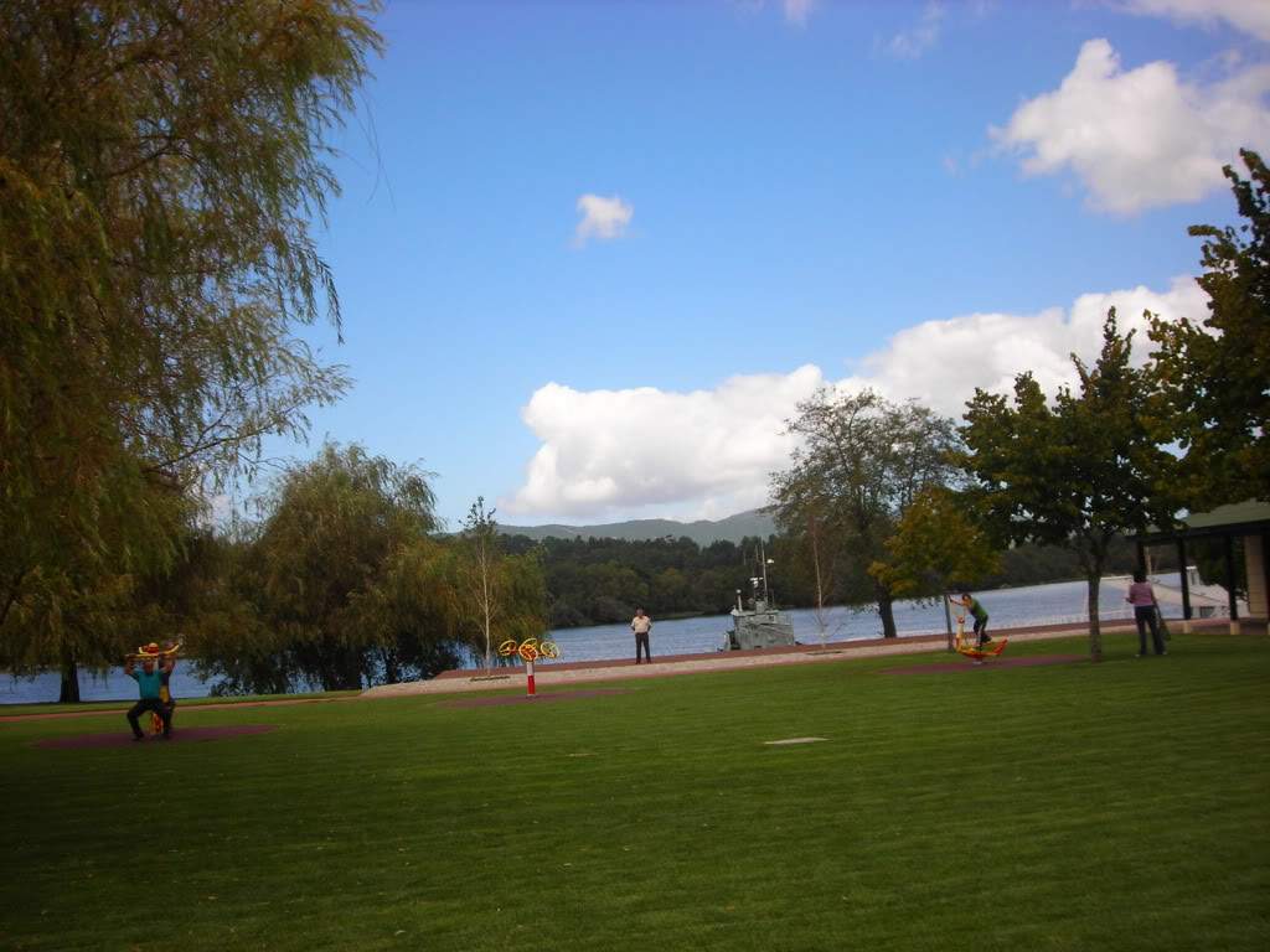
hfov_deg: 49.0
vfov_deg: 37.7
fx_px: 1394
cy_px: 476
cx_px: 635
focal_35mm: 38
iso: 50
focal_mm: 6.3
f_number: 6.4
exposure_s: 1/173
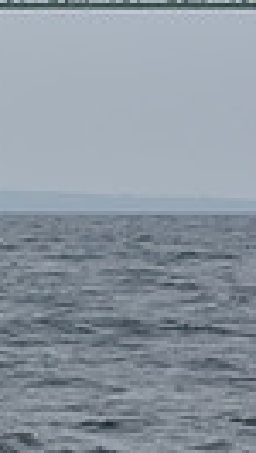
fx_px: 6071
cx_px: -727
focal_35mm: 504
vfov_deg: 4.3
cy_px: 192
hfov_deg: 2.4
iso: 250
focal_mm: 110
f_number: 6.3
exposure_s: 1/1000
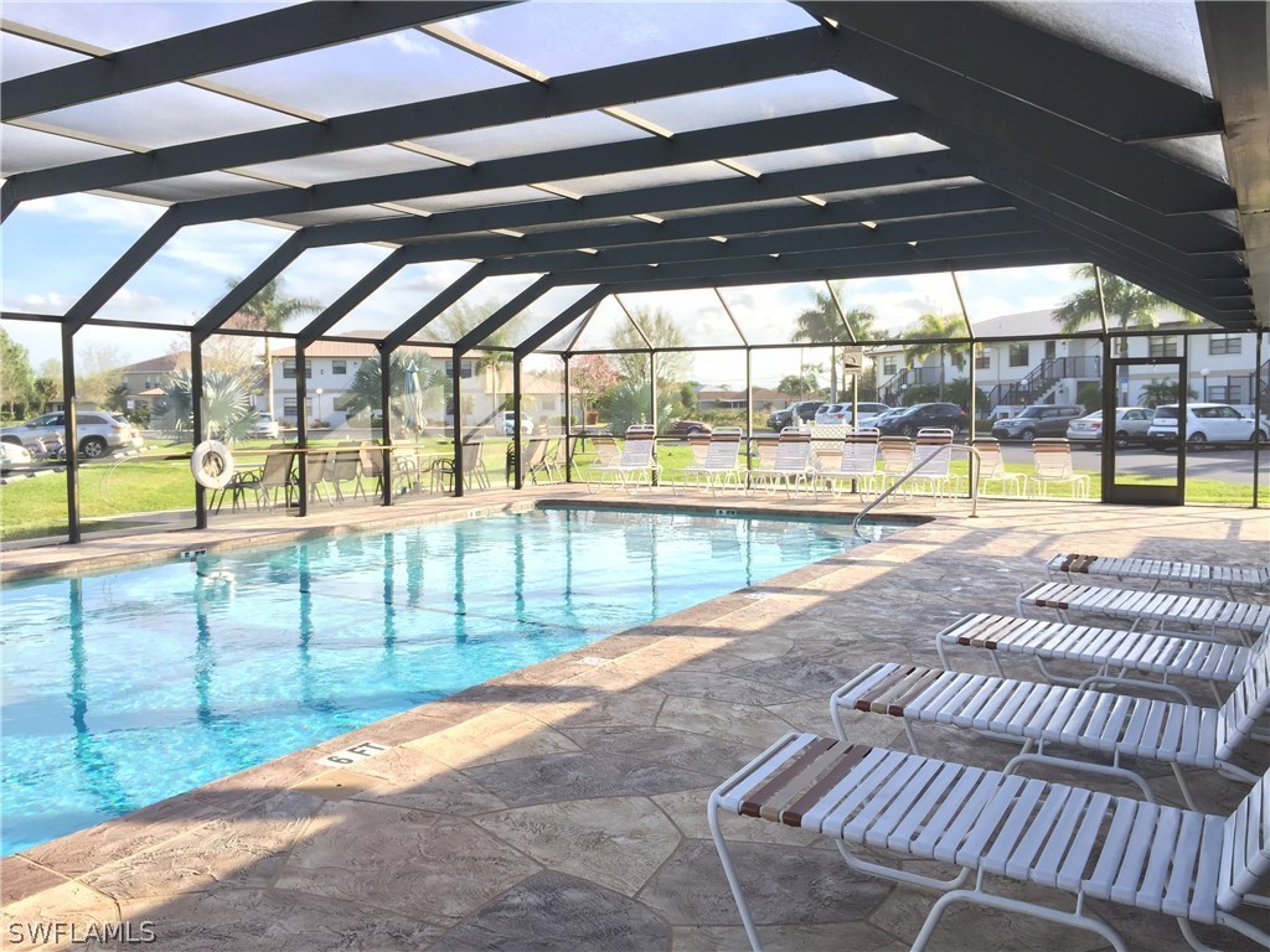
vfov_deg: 48.2
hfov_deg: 61.7
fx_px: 1064
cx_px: 635
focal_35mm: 29
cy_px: 476
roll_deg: +0.3
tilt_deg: -1.3
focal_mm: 4.15
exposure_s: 1/275
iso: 32
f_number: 2.2
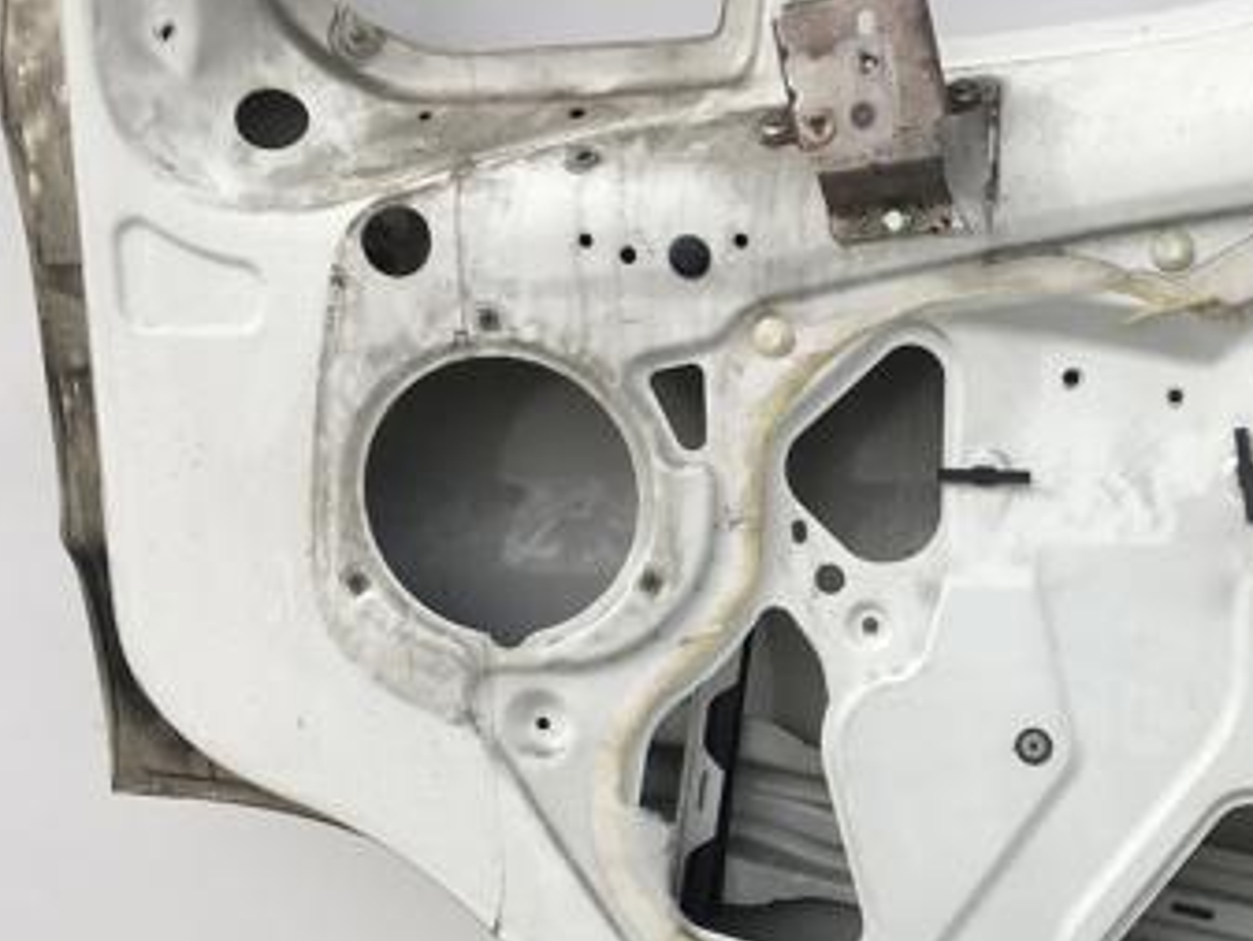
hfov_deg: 33.1
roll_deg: +1.0
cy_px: 829
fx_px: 1992
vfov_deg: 25.8
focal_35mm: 55
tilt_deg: -21.0
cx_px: 1130
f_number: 2.2
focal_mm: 4.15
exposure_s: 1/1479
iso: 25
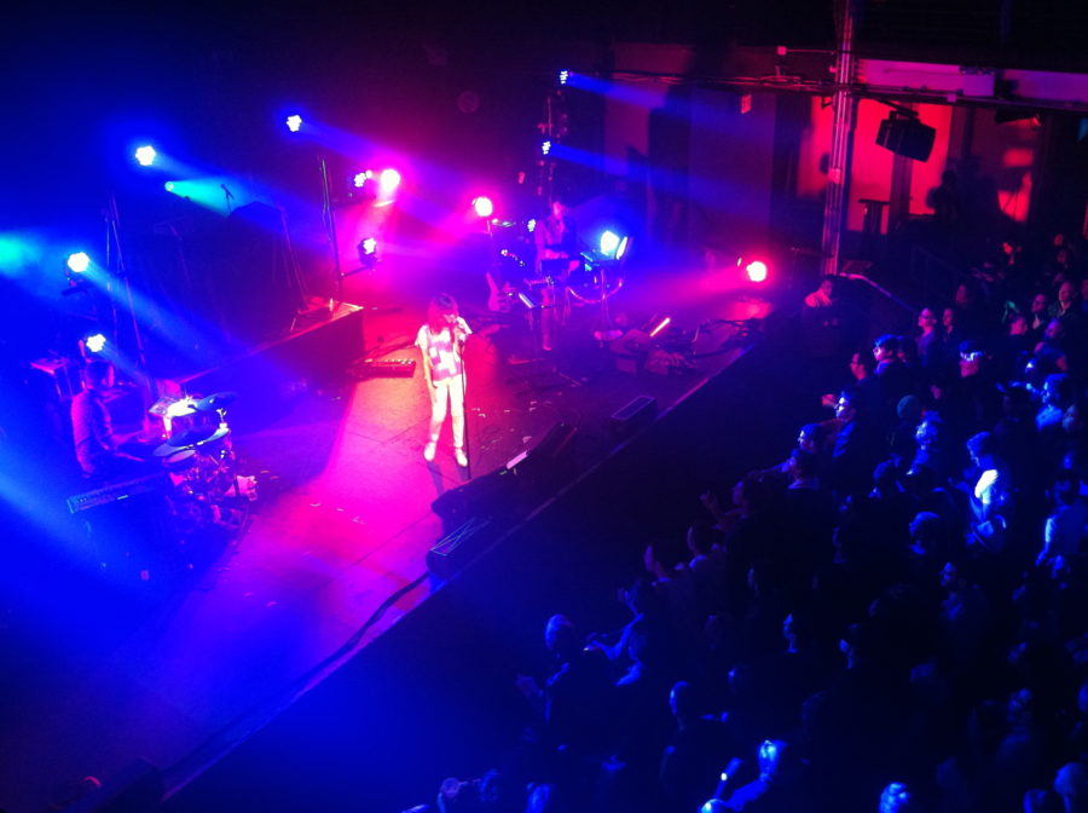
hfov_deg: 52.7
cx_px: 544
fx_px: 1098
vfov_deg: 40.6
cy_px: 406
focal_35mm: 35
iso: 250
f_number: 2.8
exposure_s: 1/15
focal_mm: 3.85
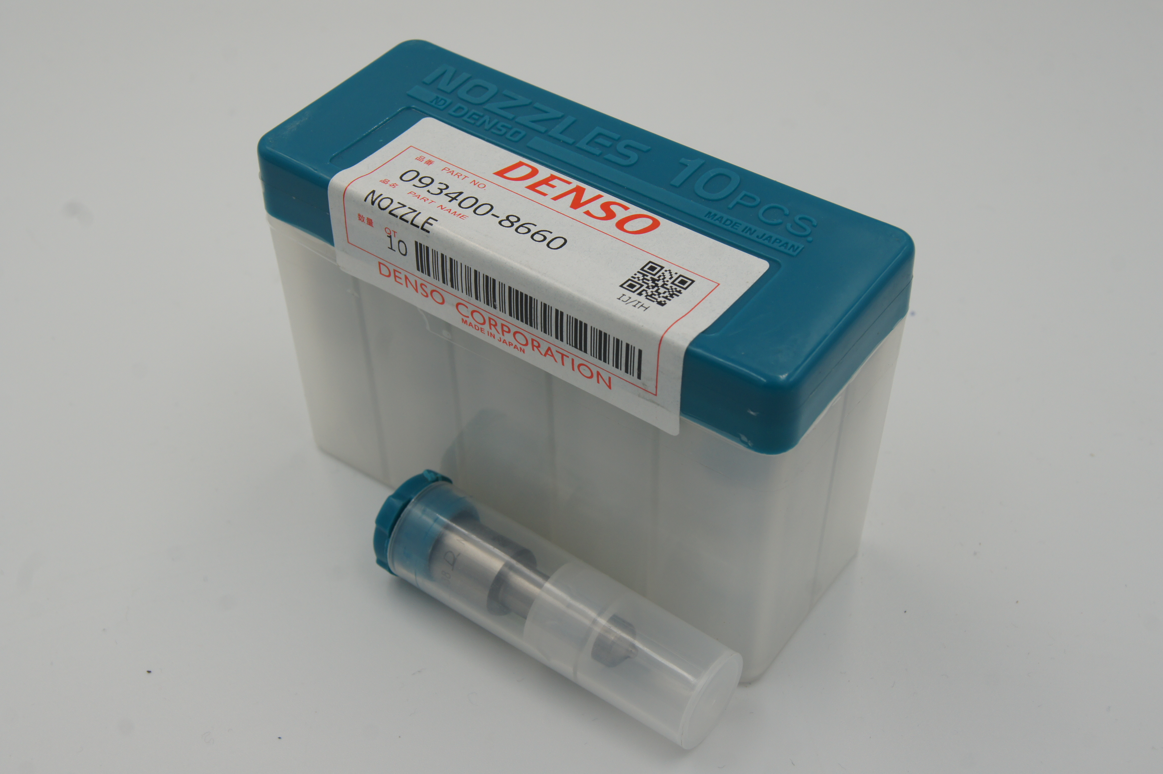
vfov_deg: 29.8
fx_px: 1453
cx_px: 582
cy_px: 387
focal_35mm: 45
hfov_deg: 43.6
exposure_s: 1/80
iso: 200
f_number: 10
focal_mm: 30
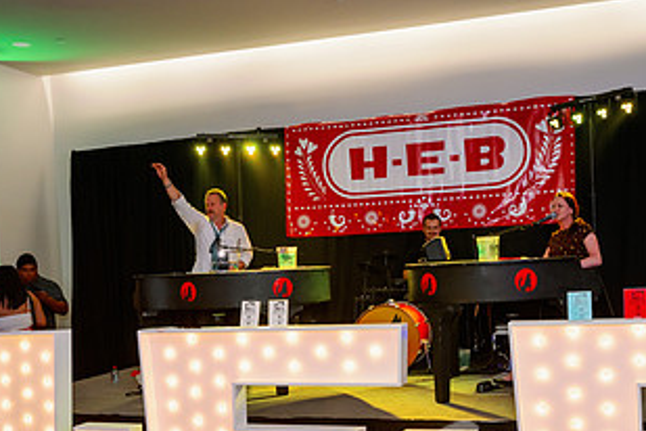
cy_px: 302
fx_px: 807
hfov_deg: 43.5
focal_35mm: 45
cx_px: 357
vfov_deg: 29.6
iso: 640
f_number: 4
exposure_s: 1/160
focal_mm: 24
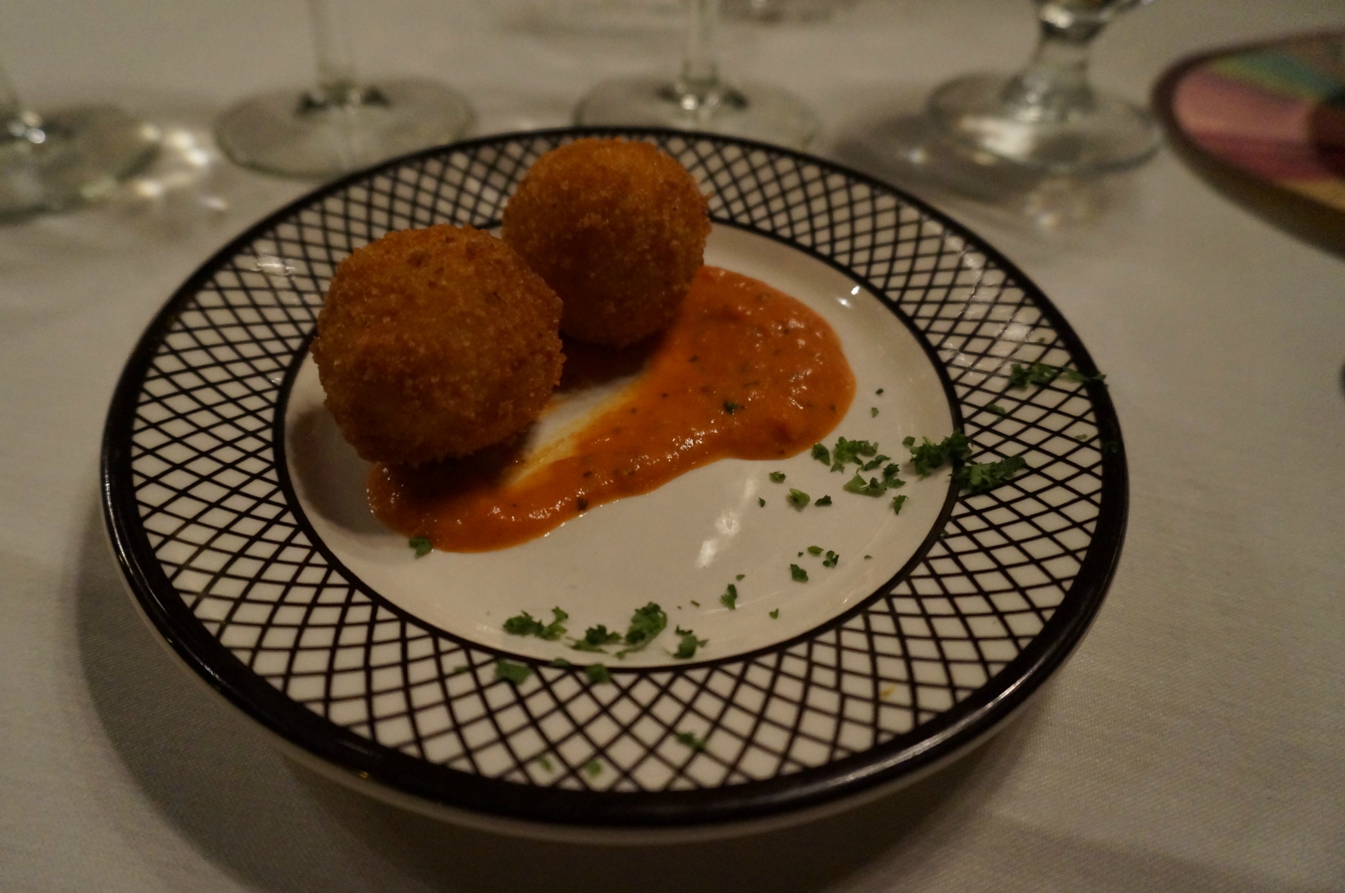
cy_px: 422
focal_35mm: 26
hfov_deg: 69.4
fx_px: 970
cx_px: 636
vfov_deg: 49.4
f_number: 3.5
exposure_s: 1/50
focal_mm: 16
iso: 3200
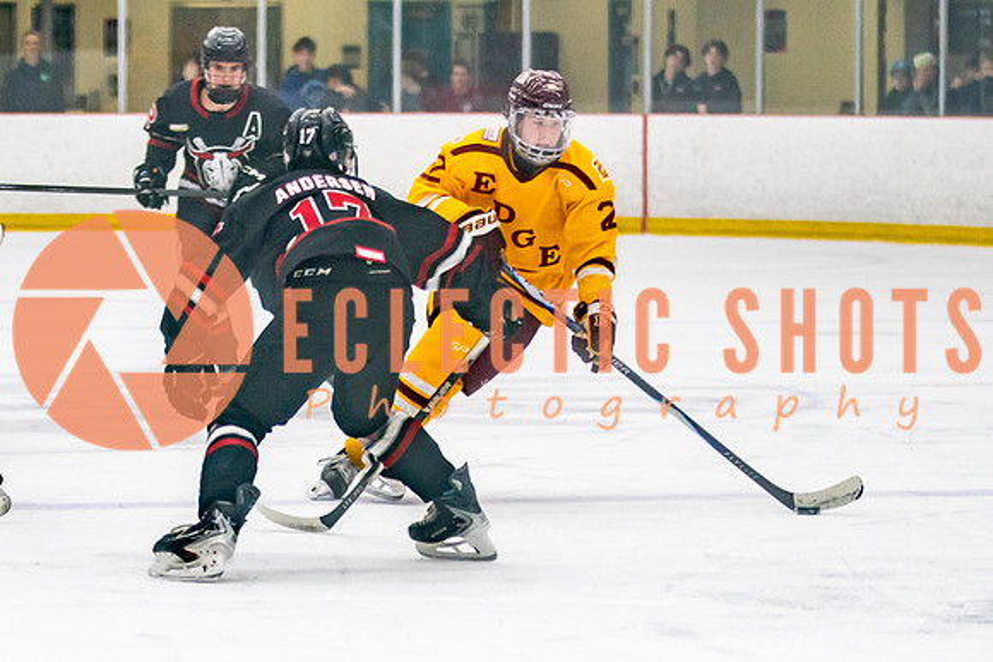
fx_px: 7157
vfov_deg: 5.3
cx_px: 320
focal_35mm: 259
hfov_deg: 7.9
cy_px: 435
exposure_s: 1/640
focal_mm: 100
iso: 800
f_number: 2.8
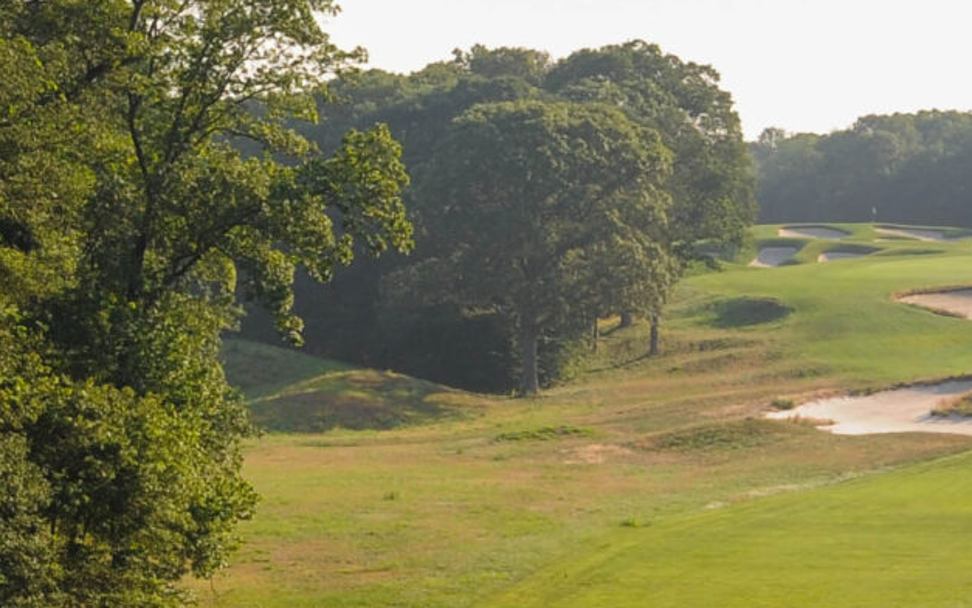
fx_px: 4186
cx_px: 158
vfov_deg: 8.3
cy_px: 384
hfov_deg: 13.2
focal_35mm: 158
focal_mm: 38
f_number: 11
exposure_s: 1/200
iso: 400
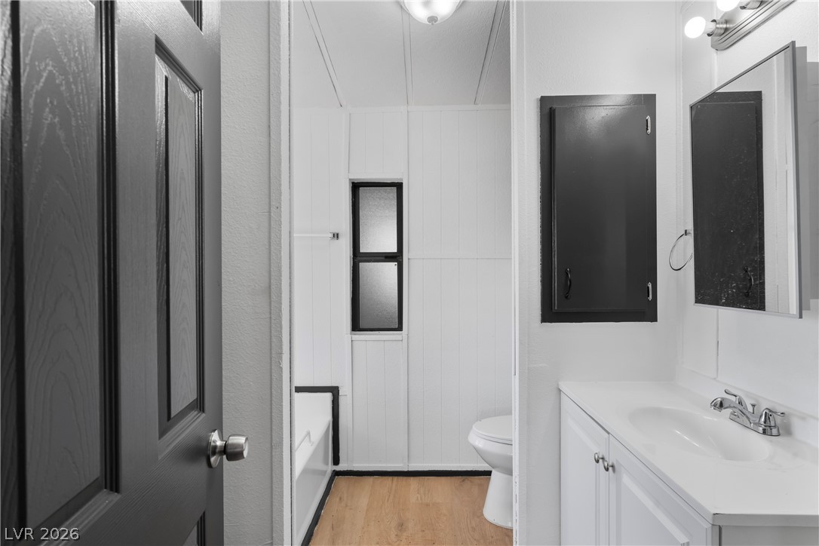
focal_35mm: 20
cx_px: 410
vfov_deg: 61.9
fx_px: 455
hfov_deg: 84.0
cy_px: 273
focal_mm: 20
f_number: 8
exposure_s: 1/320
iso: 400
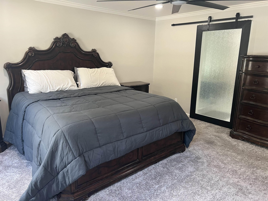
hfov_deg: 67.3
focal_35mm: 26
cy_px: 100
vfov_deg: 53.1
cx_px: 134
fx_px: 201
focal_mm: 5.7
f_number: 1.5
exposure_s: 1/60
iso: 100
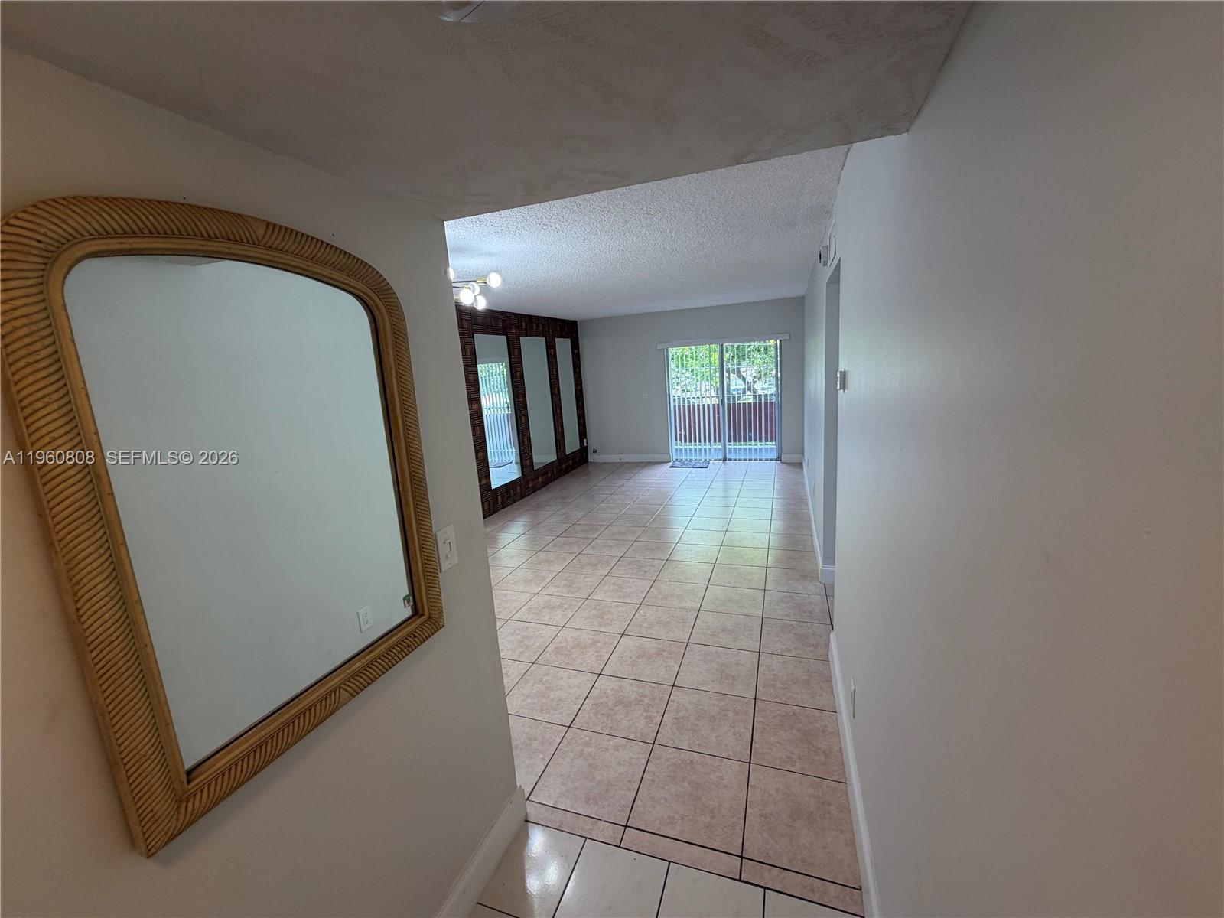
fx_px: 495
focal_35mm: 14
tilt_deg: -10.4
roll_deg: +4.3
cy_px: 459
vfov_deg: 85.7
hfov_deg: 102.1
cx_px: 612
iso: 100
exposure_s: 1/120
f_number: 2.2
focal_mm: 2.22
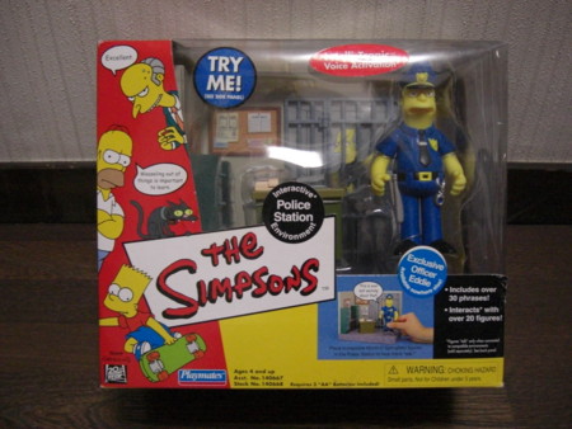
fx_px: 628
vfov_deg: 37.8
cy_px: 214
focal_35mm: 38
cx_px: 286
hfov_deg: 49.0
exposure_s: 1/25
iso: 800
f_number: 2.8
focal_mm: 7.9
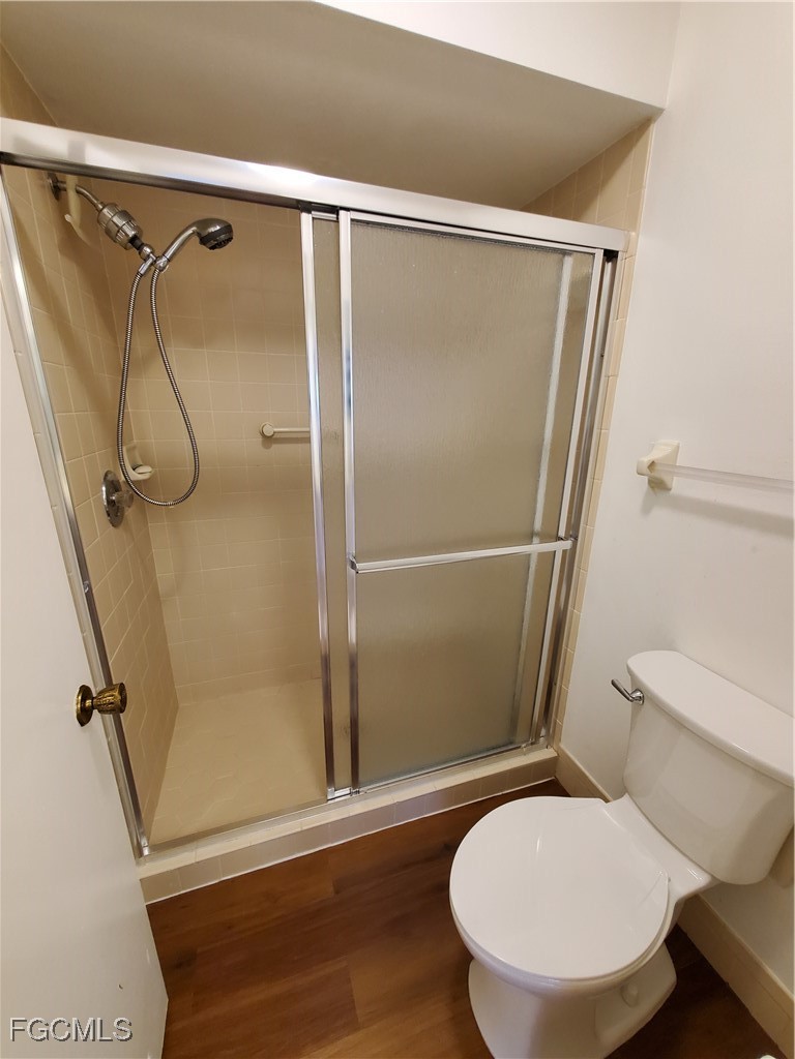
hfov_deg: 89.9
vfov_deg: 106.2
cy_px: 530
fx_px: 398
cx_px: 398
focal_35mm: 13
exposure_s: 1/40
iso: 400
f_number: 2.2
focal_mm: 1.8
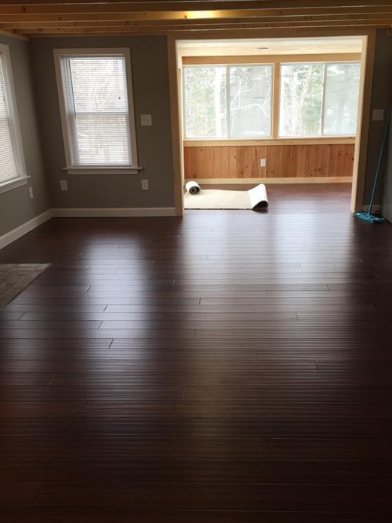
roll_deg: +0.8
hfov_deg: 44.1
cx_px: 213
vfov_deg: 56.8
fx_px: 483
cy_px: 265
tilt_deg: -16.6
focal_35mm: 32
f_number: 2.2
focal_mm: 4.15
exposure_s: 1/60
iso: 40
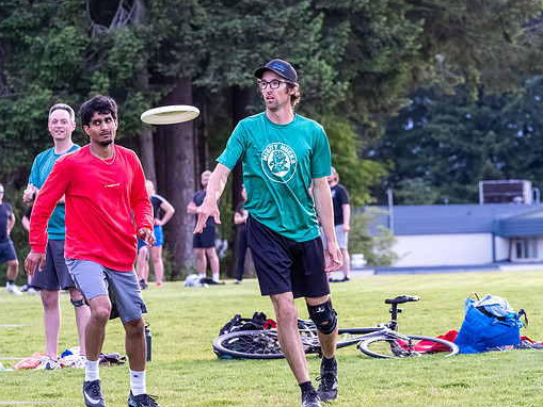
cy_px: 208
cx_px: 246
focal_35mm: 296
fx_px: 4644
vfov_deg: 5.0
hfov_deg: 6.7
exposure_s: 1/1000
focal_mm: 130
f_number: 5.6
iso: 5000
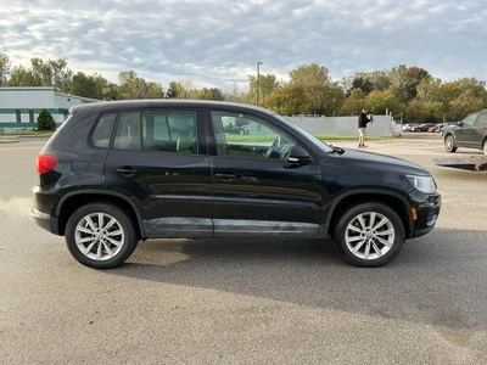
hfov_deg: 63.4
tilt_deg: -6.5
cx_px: 244
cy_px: 182
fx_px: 394
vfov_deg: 49.7
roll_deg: +0.1
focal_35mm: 28
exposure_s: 1/300
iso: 25
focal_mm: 3
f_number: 1.8
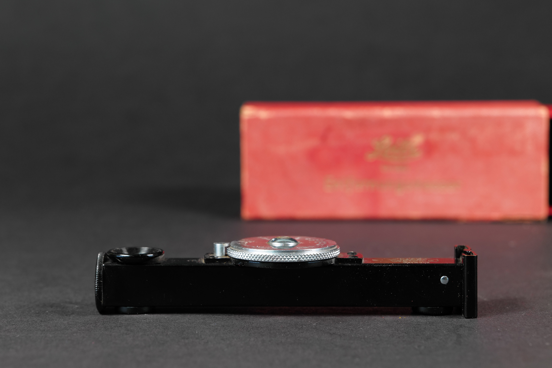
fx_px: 1380
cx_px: 276
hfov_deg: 22.6
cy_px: 184
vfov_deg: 15.2
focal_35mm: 90
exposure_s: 1/3.33
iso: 800
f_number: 11
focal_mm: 90
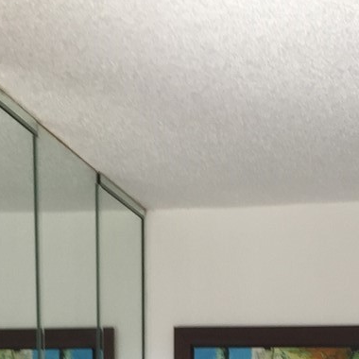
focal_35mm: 108
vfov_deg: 14.2
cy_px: 654
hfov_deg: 16.1
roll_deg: +1.7
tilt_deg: -8.1
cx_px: 178
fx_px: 1267
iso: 32
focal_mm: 4.15
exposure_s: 1/126
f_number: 2.2
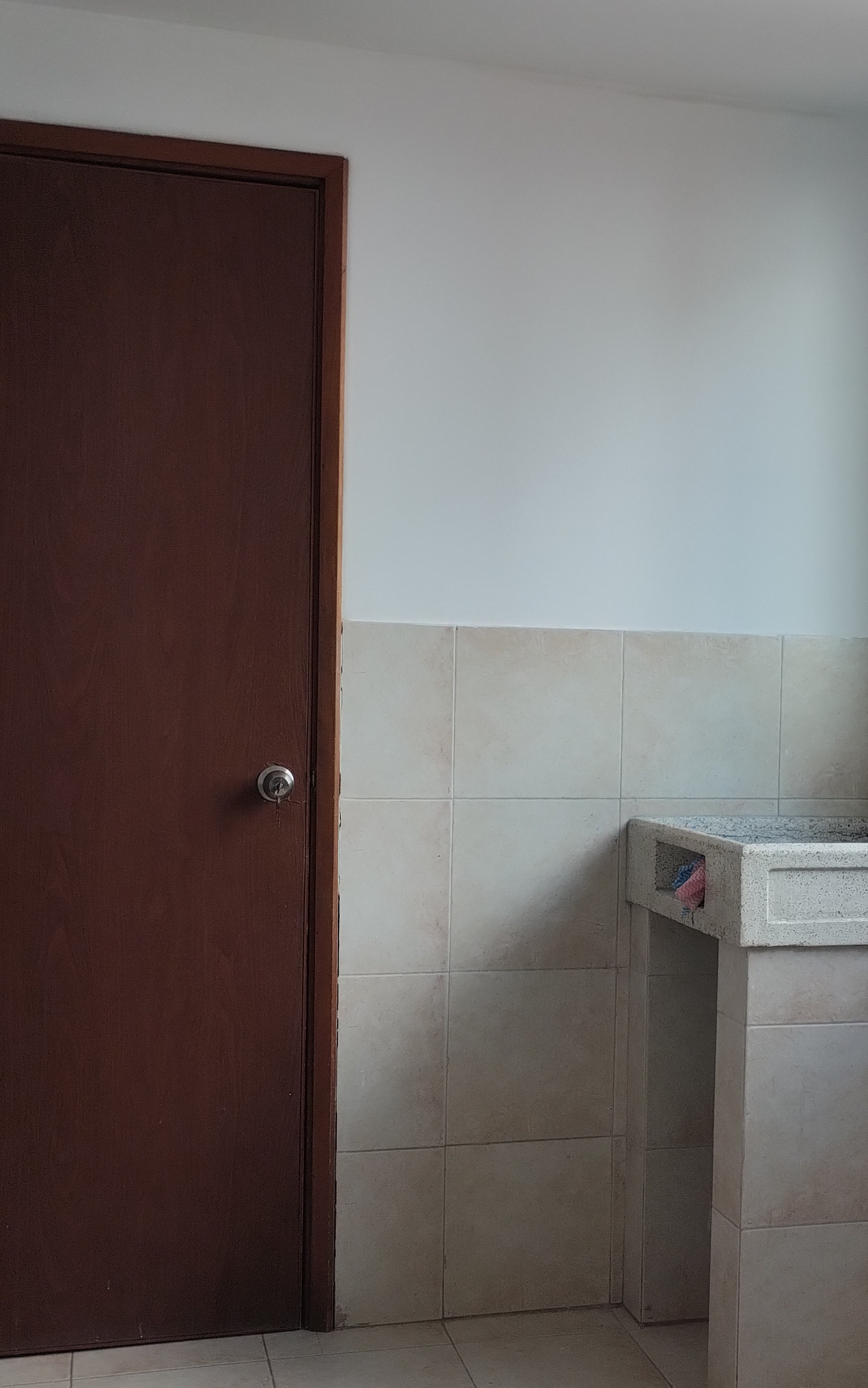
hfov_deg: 26.9
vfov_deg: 42.6
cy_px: 753
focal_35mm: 47
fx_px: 1779
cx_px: 684
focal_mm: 4.27
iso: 111
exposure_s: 1/120
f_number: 1.8
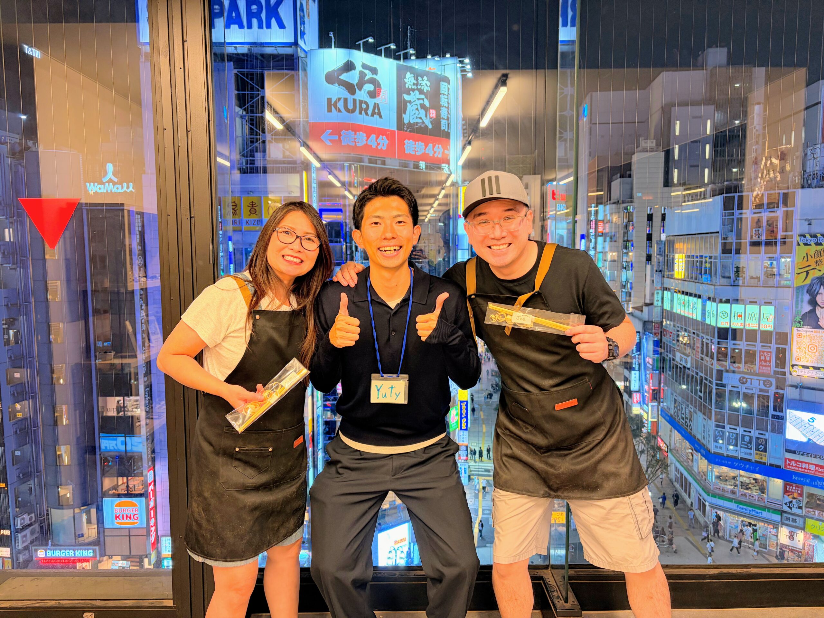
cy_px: 309
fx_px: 619
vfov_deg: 53.1
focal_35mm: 26
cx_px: 412
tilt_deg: -4.3
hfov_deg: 67.3
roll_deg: +1.8
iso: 80
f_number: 1.6
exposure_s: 1/50
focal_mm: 5.96
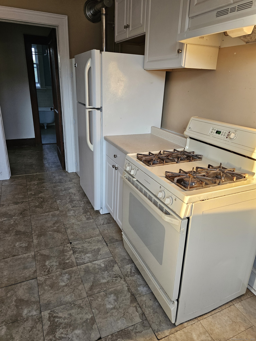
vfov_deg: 73.9
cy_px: 170
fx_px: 227
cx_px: 128
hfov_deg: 58.9
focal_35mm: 23
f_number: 1.7
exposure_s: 1/120
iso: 250
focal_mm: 6.3
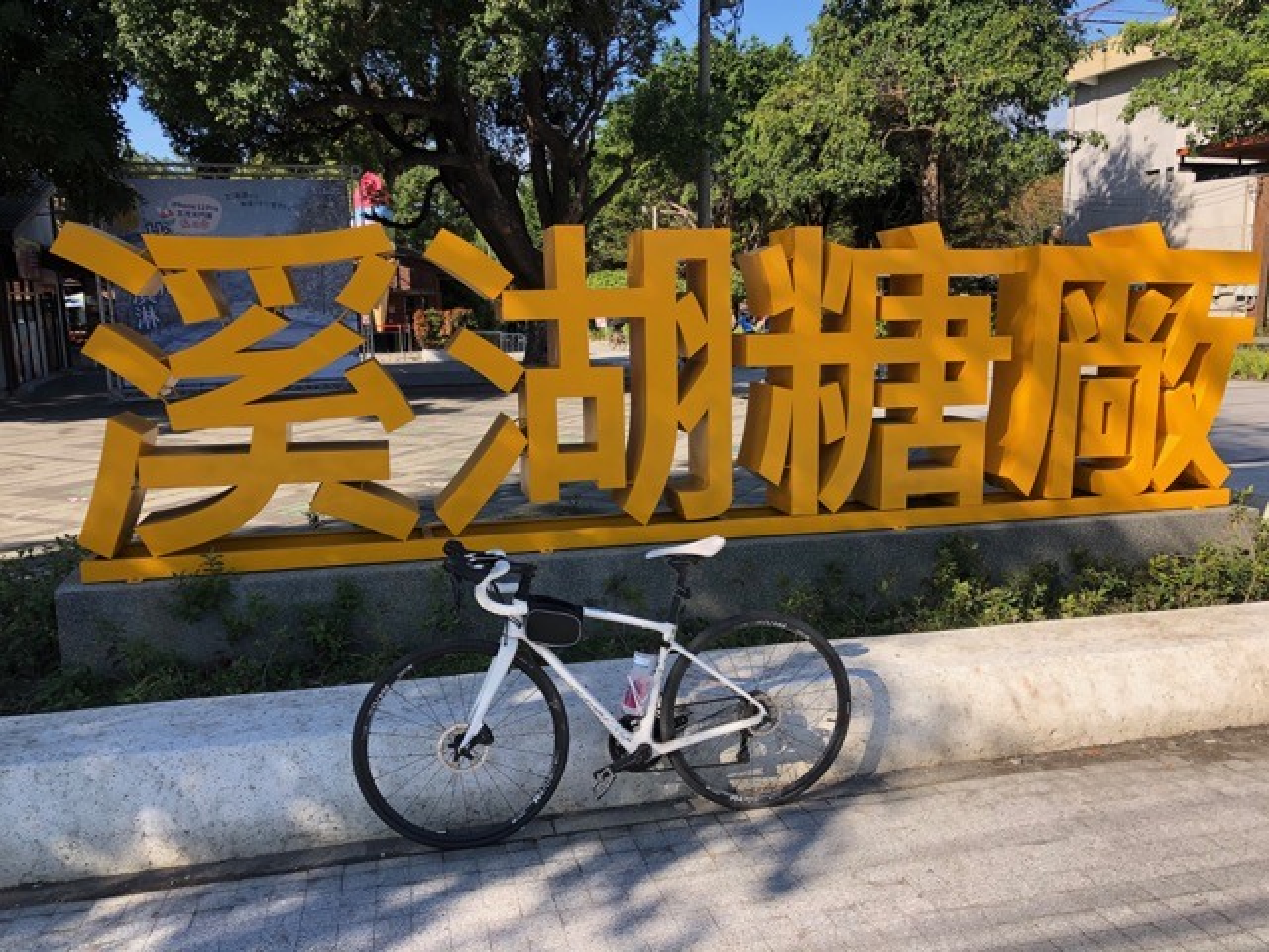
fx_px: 1026
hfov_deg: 63.4
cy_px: 476
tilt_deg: -7.1
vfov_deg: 49.7
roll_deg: +1.7
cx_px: 634
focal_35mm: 28
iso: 20
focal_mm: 4
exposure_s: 1/727
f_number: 1.8
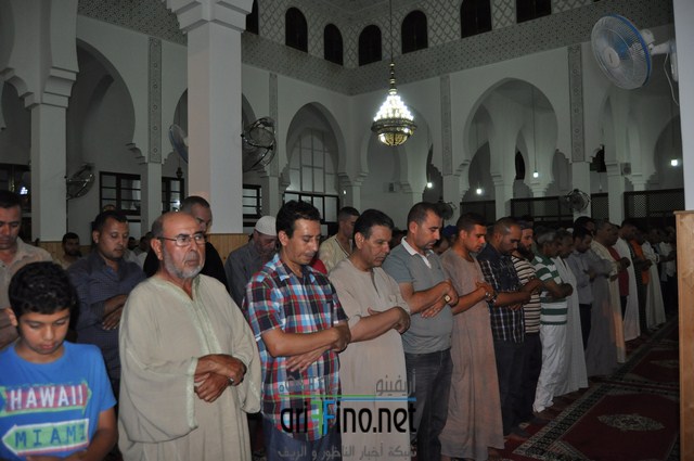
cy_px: 230
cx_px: 347
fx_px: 520
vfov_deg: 47.8
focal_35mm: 27
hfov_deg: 67.4
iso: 800
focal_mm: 18
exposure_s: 1/60
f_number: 3.5
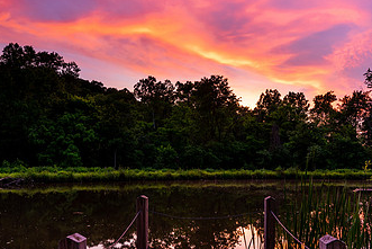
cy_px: 150
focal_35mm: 28
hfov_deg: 65.2
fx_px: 289
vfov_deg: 46.2
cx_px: 211
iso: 100
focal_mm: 16
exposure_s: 2
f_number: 13
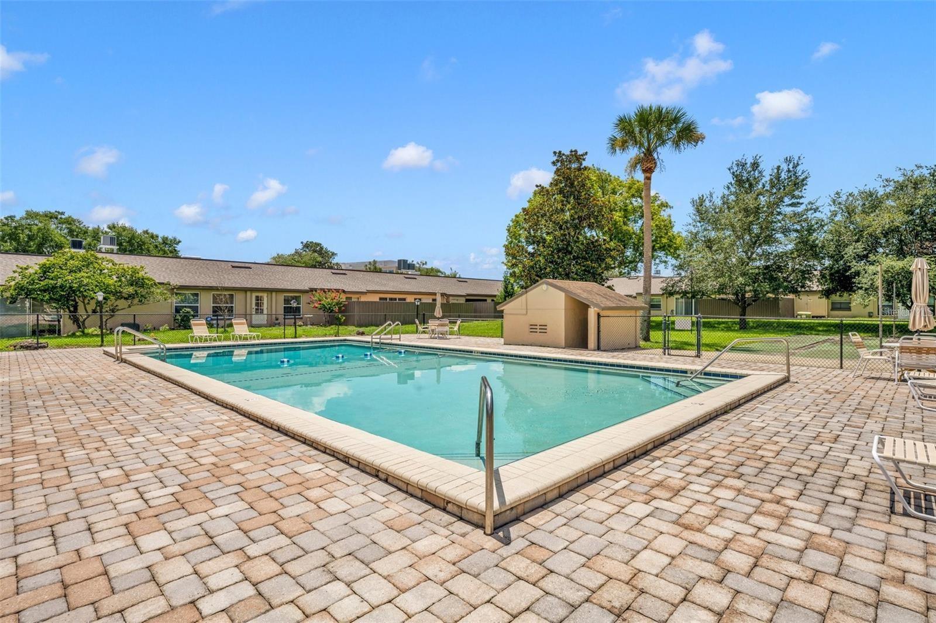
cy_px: 312
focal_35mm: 17
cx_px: 468
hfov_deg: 93.3
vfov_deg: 70.4
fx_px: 442
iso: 100
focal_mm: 17
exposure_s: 1/500
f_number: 8
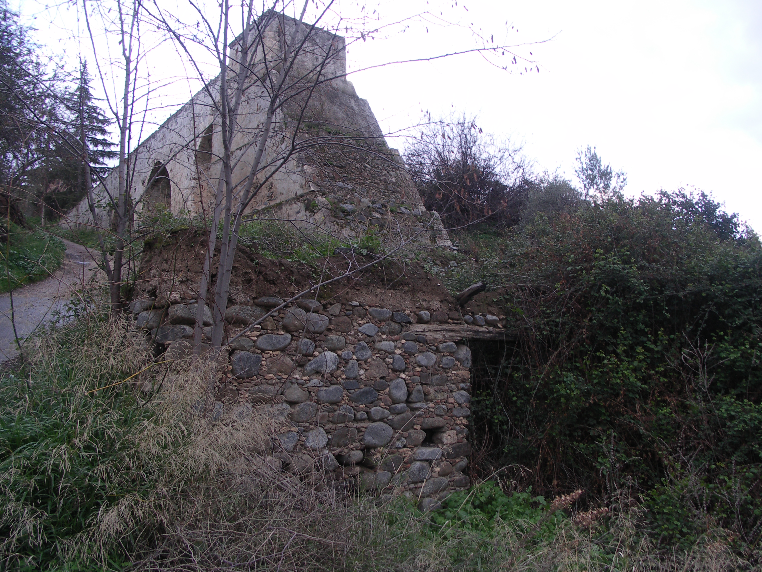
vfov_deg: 46.8
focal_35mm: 30
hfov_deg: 59.9
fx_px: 660
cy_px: 291
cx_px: 402
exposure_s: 1/50
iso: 100
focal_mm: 7.2
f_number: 2.8
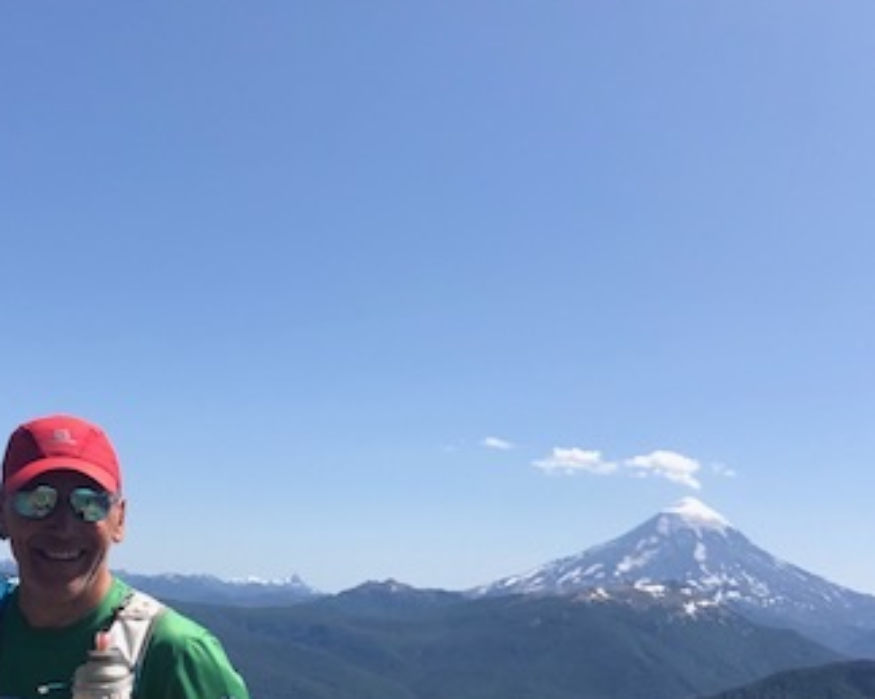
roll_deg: -3.7
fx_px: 1398
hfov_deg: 34.3
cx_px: 270
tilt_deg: +1.5
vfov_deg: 27.2
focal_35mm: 54
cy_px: 607
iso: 20
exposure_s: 1/2660
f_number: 1.8
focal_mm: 3.99
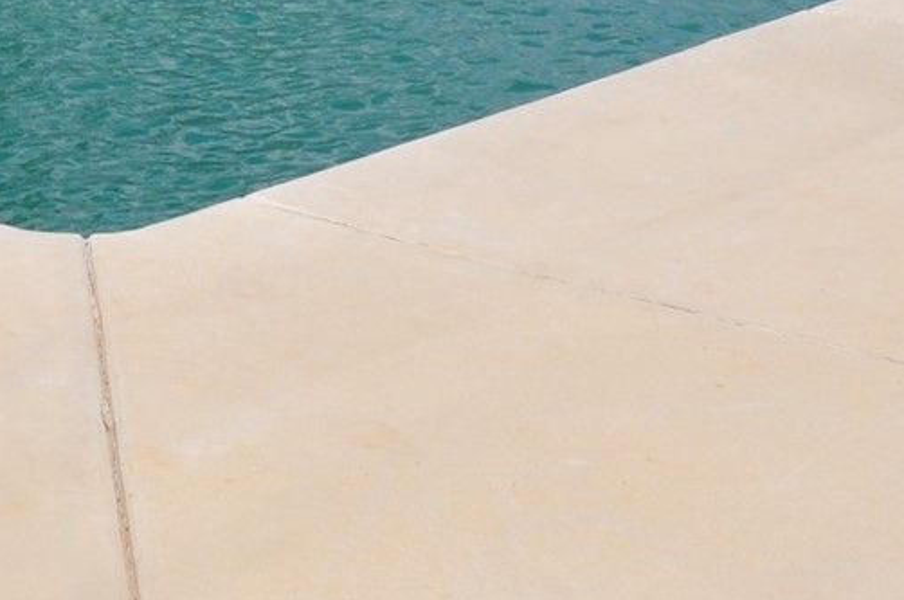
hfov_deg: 17.5
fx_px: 2933
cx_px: 313
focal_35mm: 117
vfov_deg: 11.3
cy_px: -226
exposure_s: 1/200
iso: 200
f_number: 14
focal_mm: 18
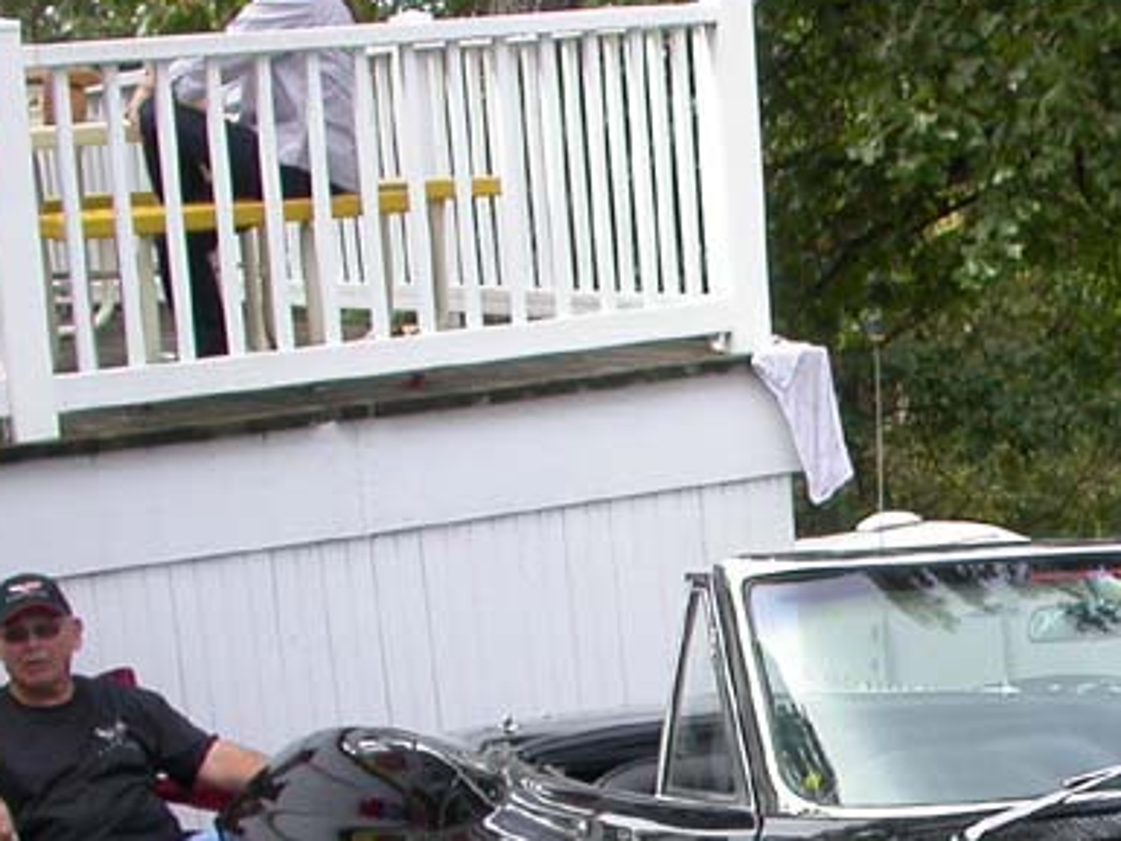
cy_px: 937
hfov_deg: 18.5
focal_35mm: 101
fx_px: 3272
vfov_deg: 14.3
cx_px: 1310
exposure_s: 1/143
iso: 100
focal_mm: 7.85
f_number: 5.3
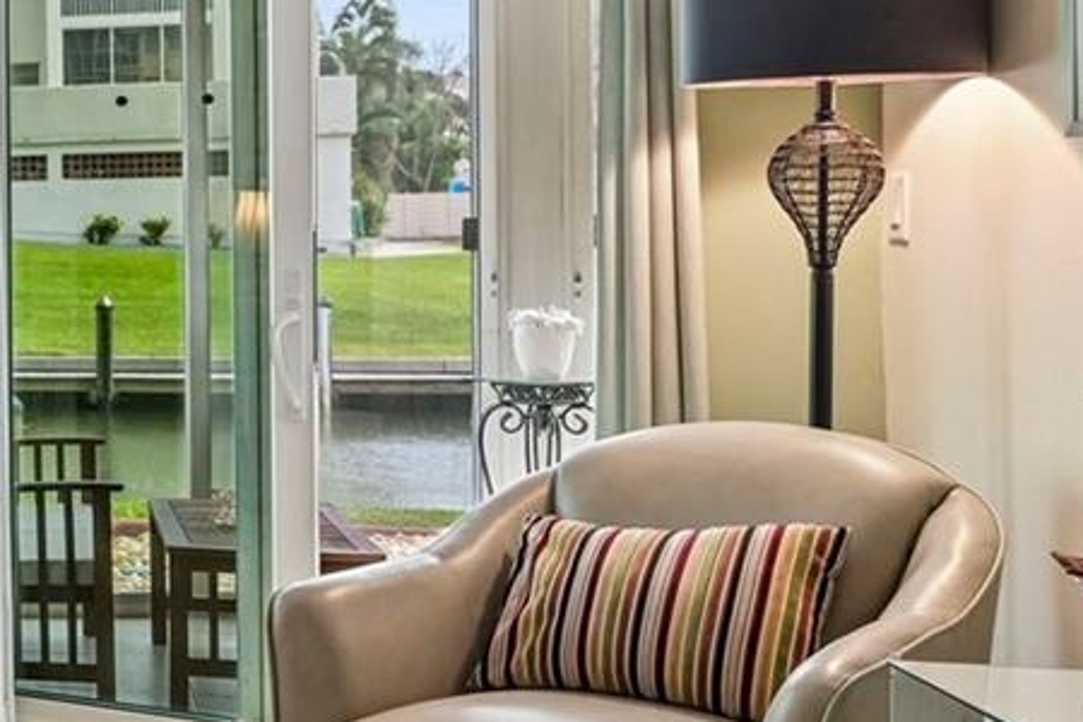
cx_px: -616
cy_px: 243
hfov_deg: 23.7
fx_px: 1925
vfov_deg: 21.2
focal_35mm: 64
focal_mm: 18
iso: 400
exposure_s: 1/60
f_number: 8
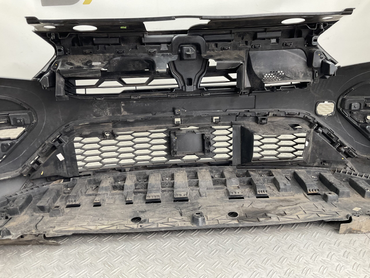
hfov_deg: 61.7
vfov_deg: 48.2
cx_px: 185
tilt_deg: -18.1
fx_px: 310
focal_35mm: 29
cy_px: 139
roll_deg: +1.2
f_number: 1.8
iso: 64
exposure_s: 1/100
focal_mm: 3
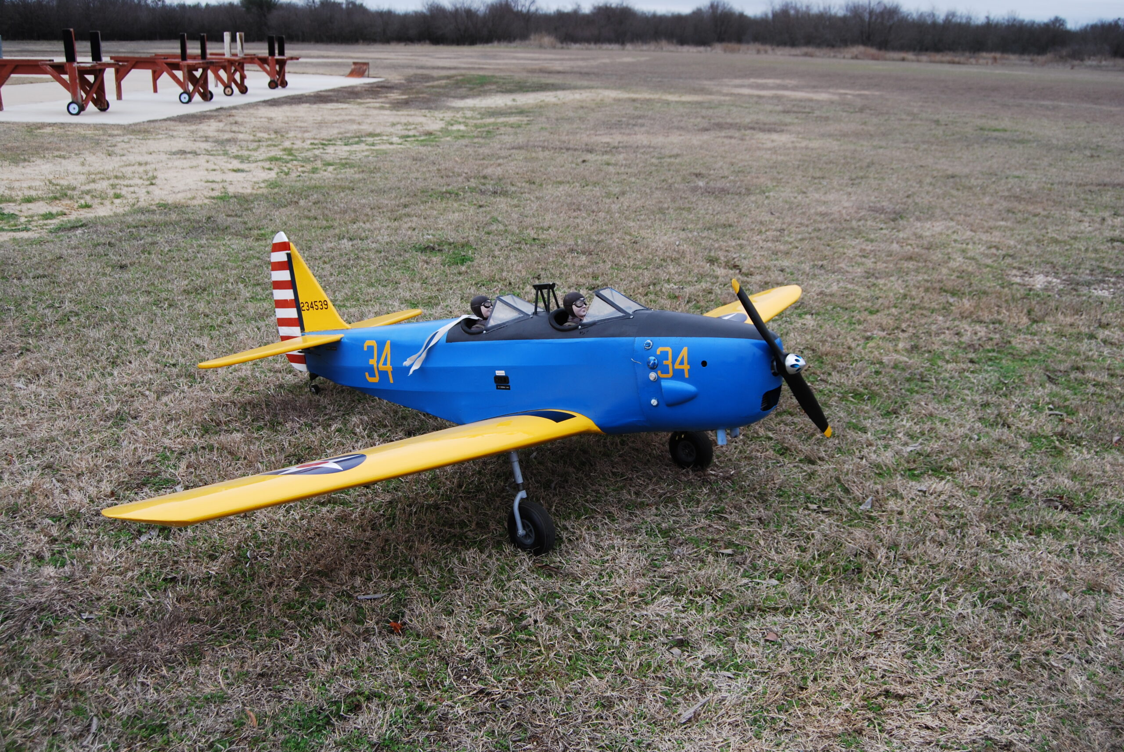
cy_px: 376
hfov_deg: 57.2
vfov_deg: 40.1
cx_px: 562
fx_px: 1032
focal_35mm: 33
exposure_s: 1/125
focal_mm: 22
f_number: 5.6
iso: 140
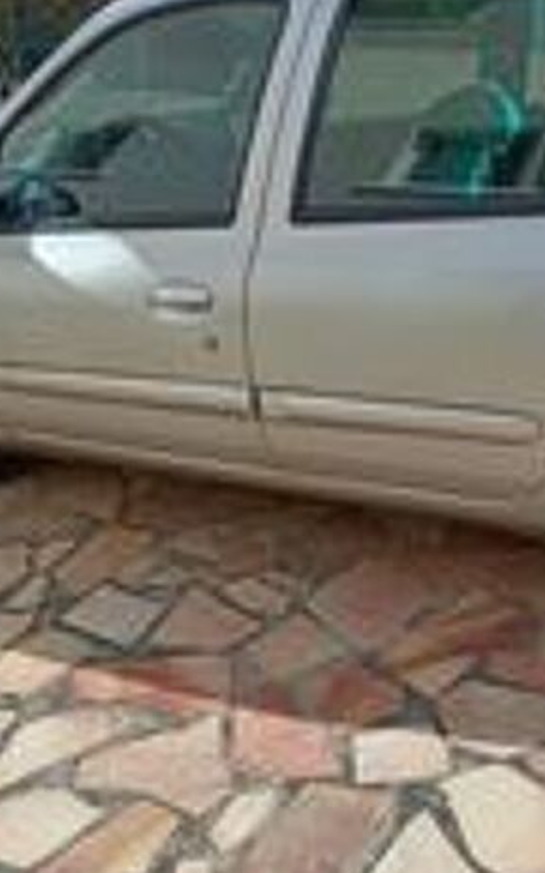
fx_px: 903
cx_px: 333
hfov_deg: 33.5
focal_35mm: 38
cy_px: 446
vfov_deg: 51.5
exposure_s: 1/1218
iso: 100
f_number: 1.8
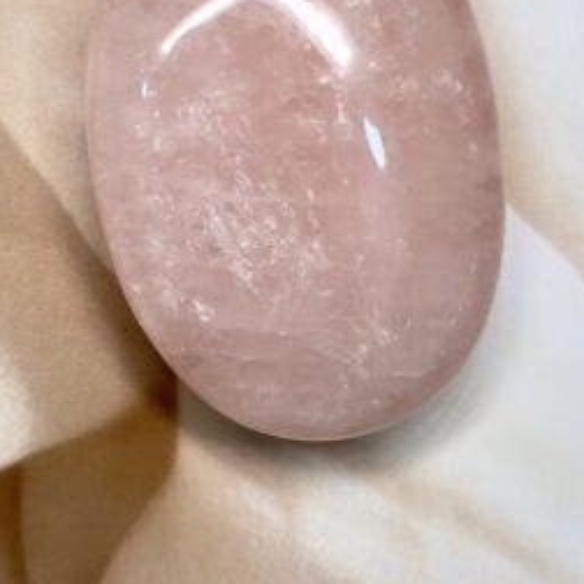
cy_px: 125
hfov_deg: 23.7
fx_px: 1393
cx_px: 264
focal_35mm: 73
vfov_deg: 23.4
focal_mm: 5.7
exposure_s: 1/209
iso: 40
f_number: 1.5
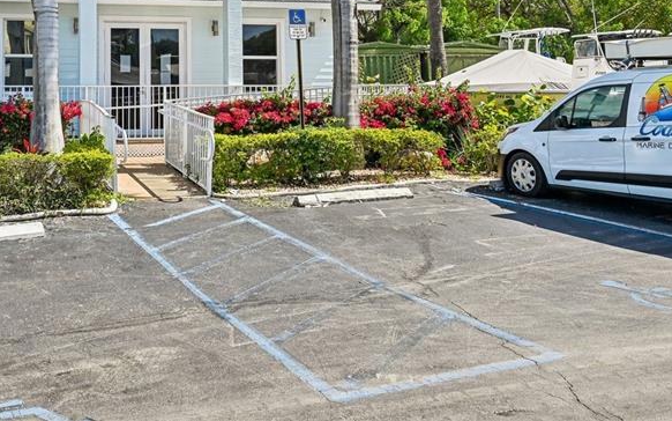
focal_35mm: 43
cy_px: 28
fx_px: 788
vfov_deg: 28.5
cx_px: 147
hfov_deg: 44.2
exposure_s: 1/400
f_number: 7.1
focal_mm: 24
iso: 100
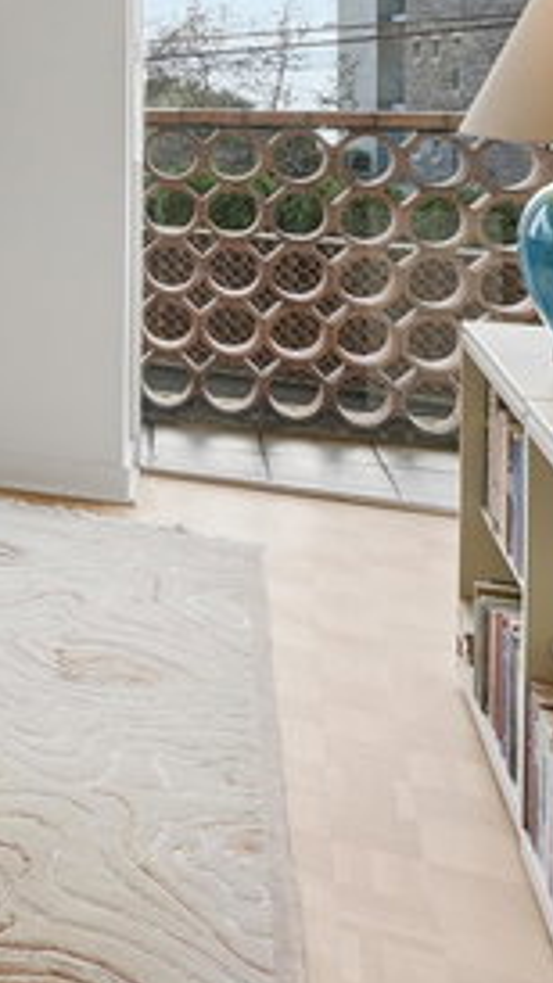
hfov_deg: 17.7
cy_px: 88
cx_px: -531
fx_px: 1278
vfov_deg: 39.0
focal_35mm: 49
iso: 400
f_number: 8
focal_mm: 16
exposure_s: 1/640
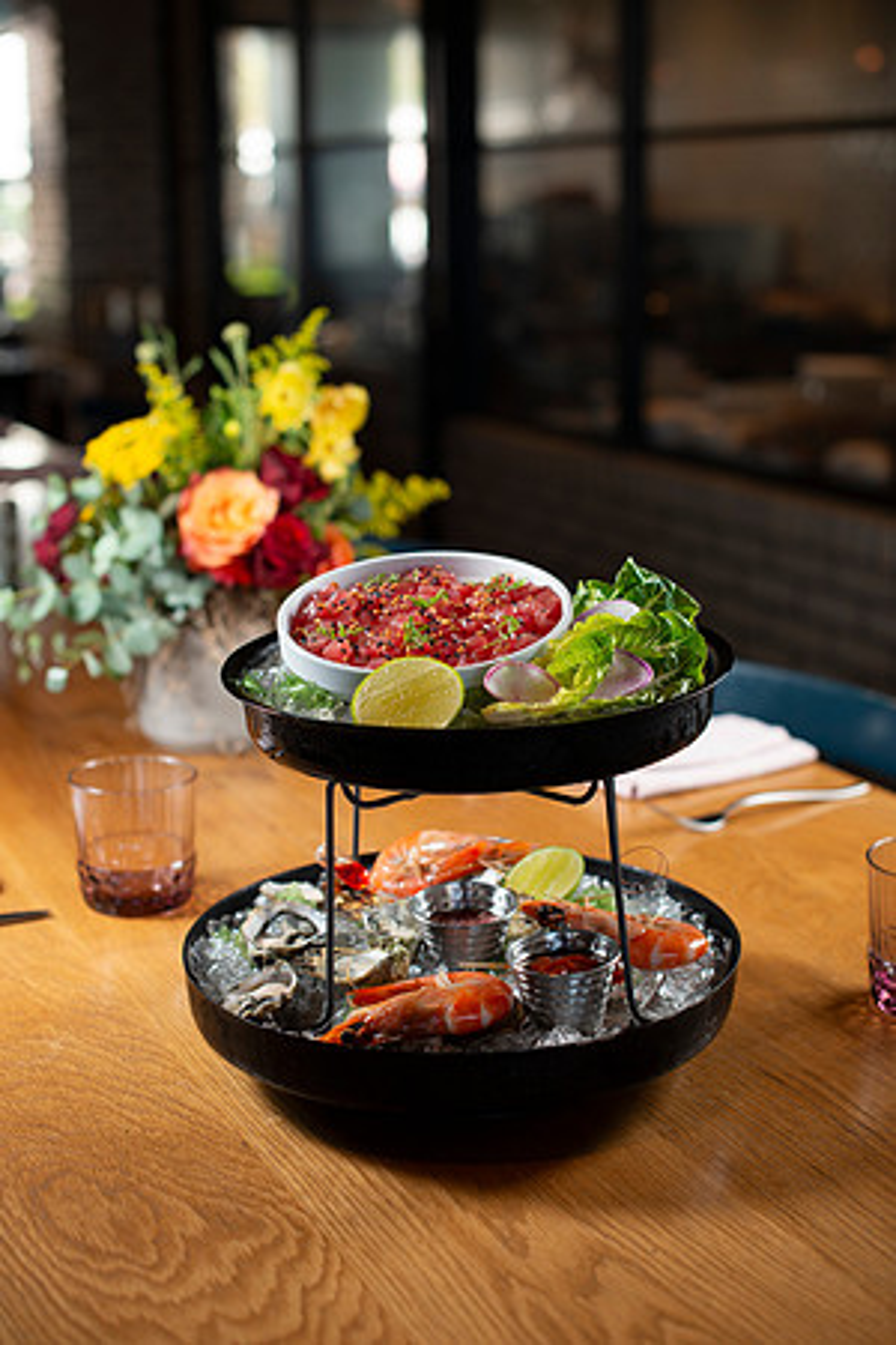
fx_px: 1867
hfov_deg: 27.0
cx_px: 448
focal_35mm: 50
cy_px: 672
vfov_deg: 39.6
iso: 200
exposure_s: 1/200
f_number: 3.2
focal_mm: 50
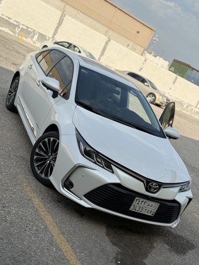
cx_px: 100
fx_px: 368
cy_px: 132
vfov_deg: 39.6
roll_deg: -26.3
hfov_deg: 30.3
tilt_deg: -10.3
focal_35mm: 48
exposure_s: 1/4098
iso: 64
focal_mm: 6.76
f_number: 1.78
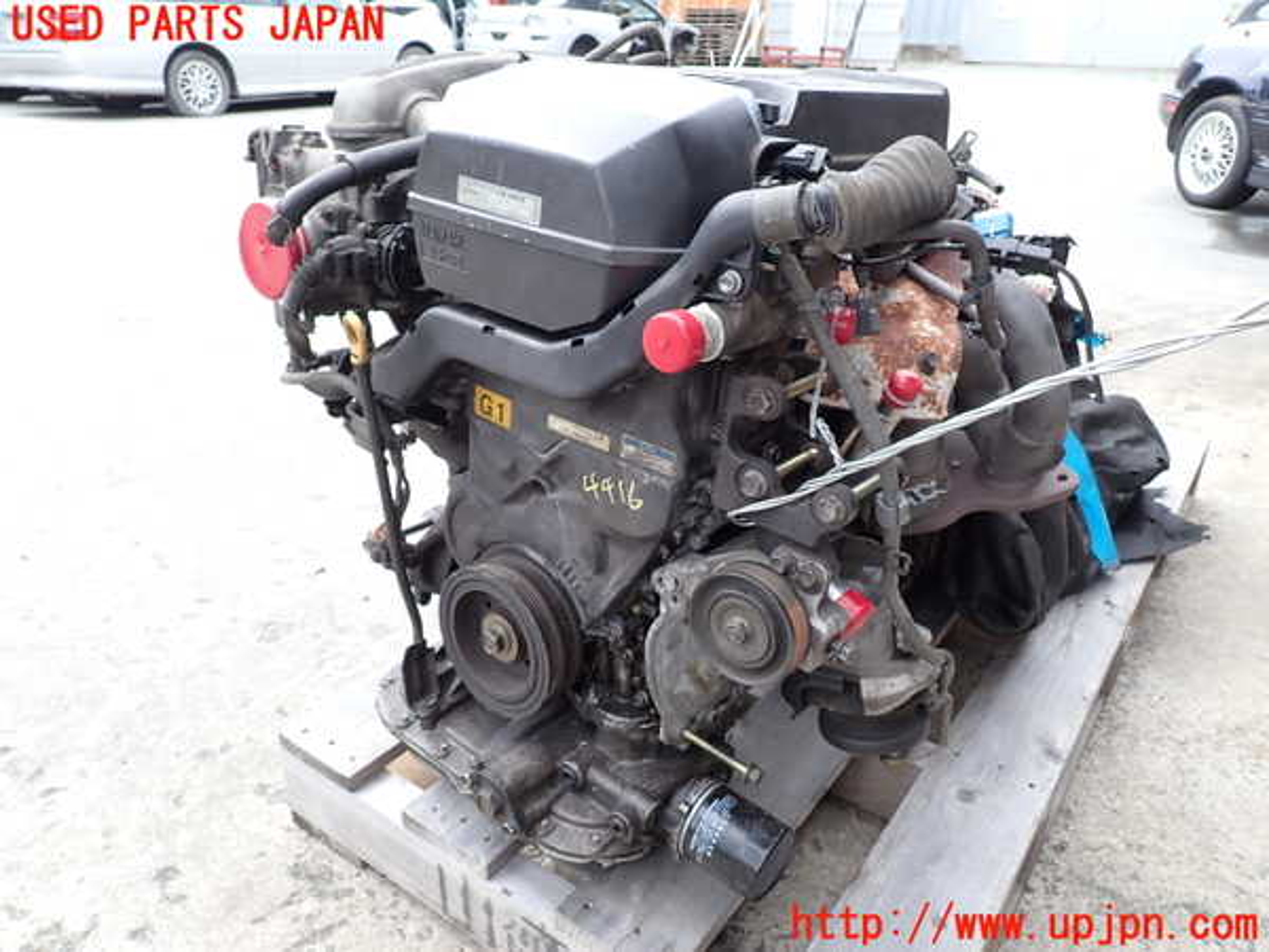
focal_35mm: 25
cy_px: 476
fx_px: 916
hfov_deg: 69.4
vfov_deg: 54.9
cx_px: 634
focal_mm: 4.5
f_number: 2.8
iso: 100
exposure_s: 1/200
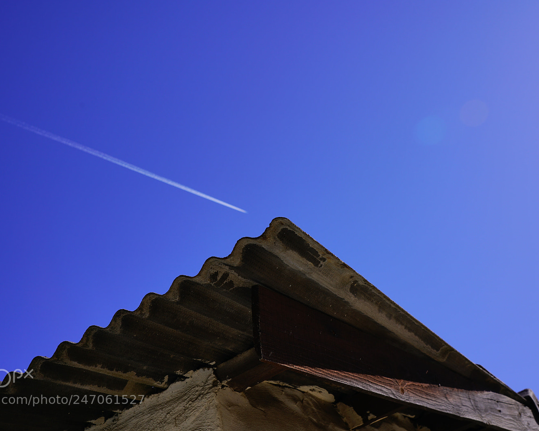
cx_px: 257
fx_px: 702
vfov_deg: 34.2
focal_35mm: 44
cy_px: 216
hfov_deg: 42.0
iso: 50
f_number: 10
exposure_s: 1/200
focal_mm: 39
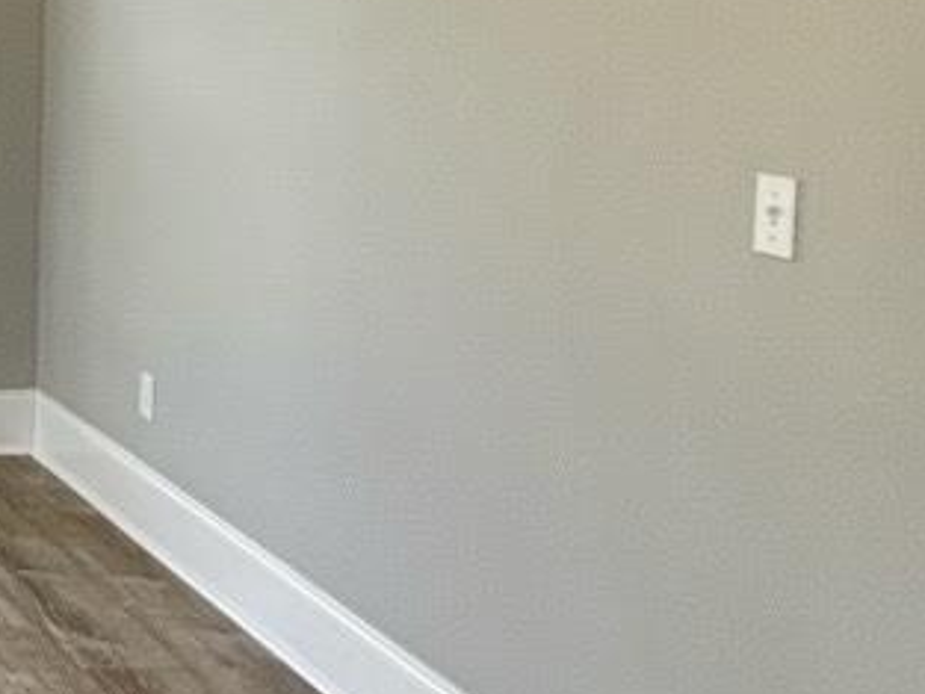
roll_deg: -0.7
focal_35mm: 67
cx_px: -544
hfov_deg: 22.5
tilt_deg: -3.5
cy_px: 58
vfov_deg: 21.4
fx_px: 1791
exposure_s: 1/393
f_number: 2.2
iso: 64
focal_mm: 2.22
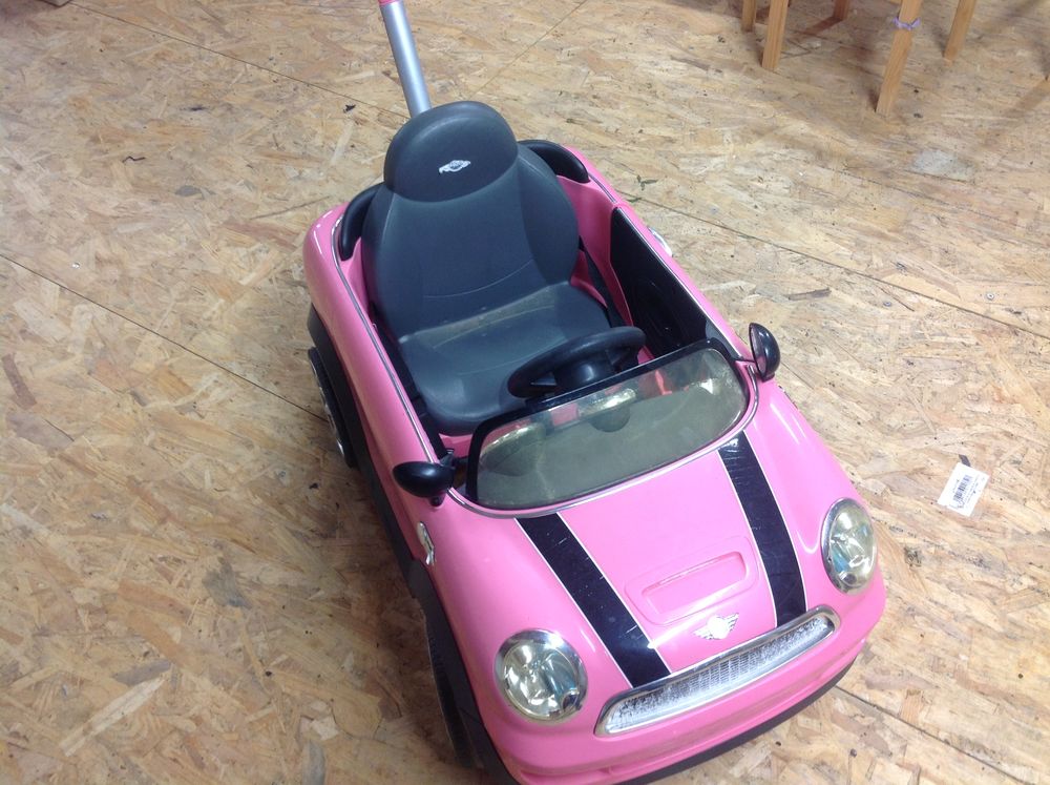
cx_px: 525
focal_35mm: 35
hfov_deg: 52.7
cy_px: 392
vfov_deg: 40.6
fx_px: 1060
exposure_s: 1/15
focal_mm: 4.28
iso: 50
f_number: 2.4
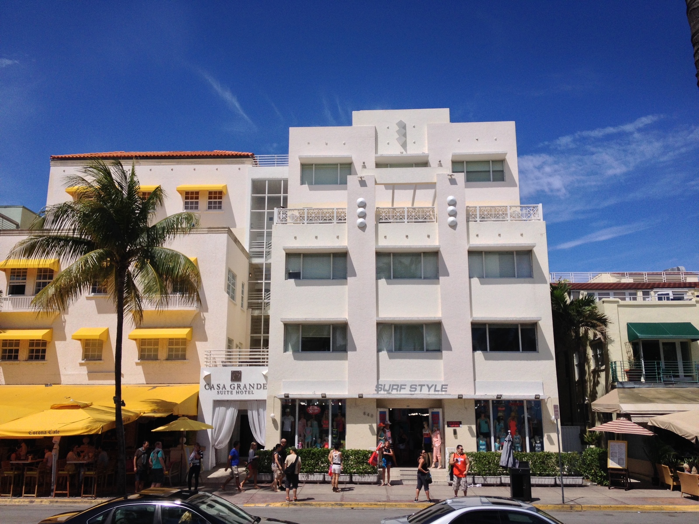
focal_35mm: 35
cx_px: 350
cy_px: 262
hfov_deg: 52.6
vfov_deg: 40.7
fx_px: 707
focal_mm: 4.28
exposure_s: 1/3953
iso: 50
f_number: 2.4
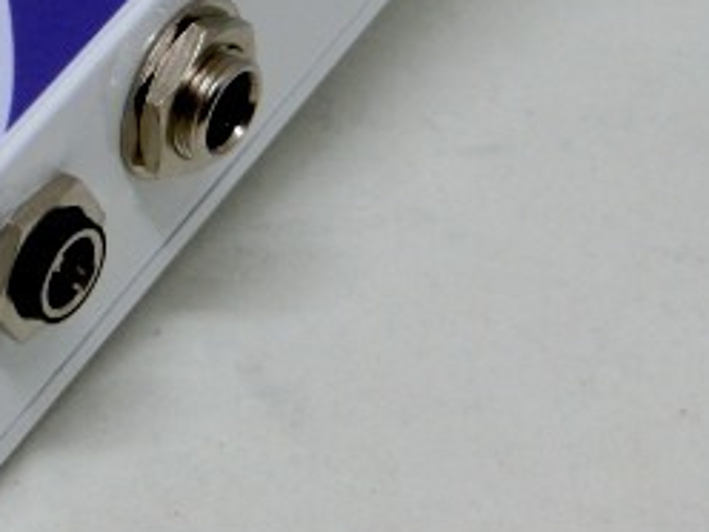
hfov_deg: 16.6
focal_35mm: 116
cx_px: 14
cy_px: -72
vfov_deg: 12.5
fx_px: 2376
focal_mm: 8
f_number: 4.4
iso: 125
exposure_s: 1/125
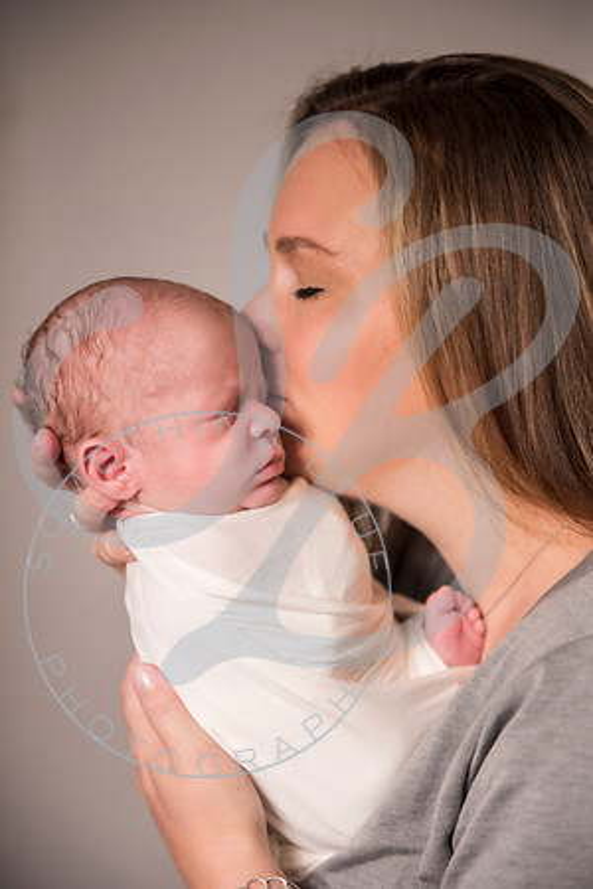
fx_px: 1729
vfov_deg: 28.8
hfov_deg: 19.5
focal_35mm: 70
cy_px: 444
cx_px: 296
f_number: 2.8
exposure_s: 1/400
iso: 100
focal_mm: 70
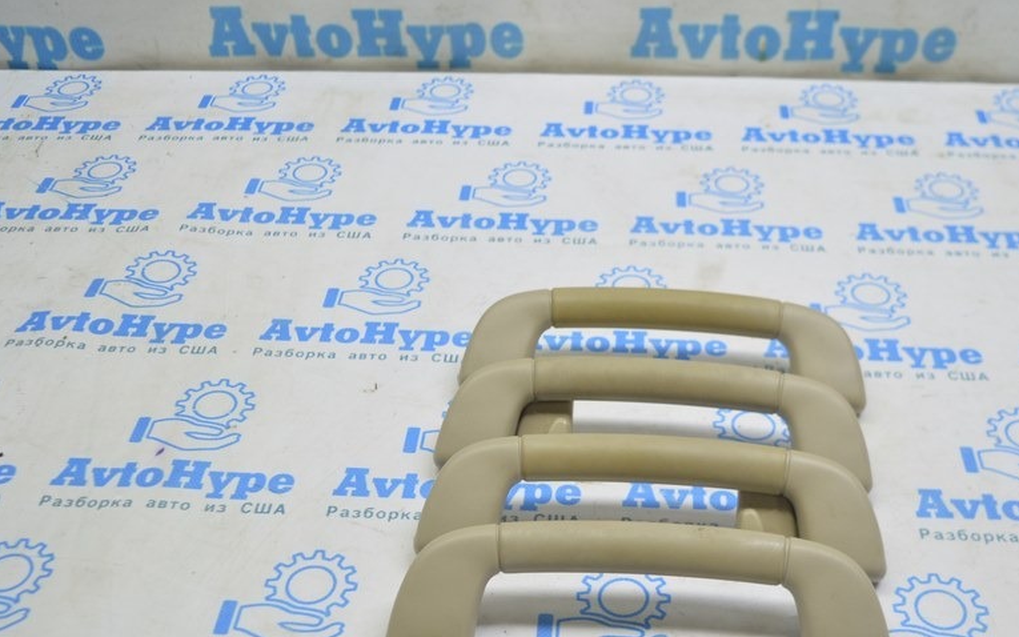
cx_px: 549
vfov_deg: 28.5
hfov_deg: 44.3
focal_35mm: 45
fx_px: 1250
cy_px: 408
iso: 400
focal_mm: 22
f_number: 3.8
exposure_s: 1/50
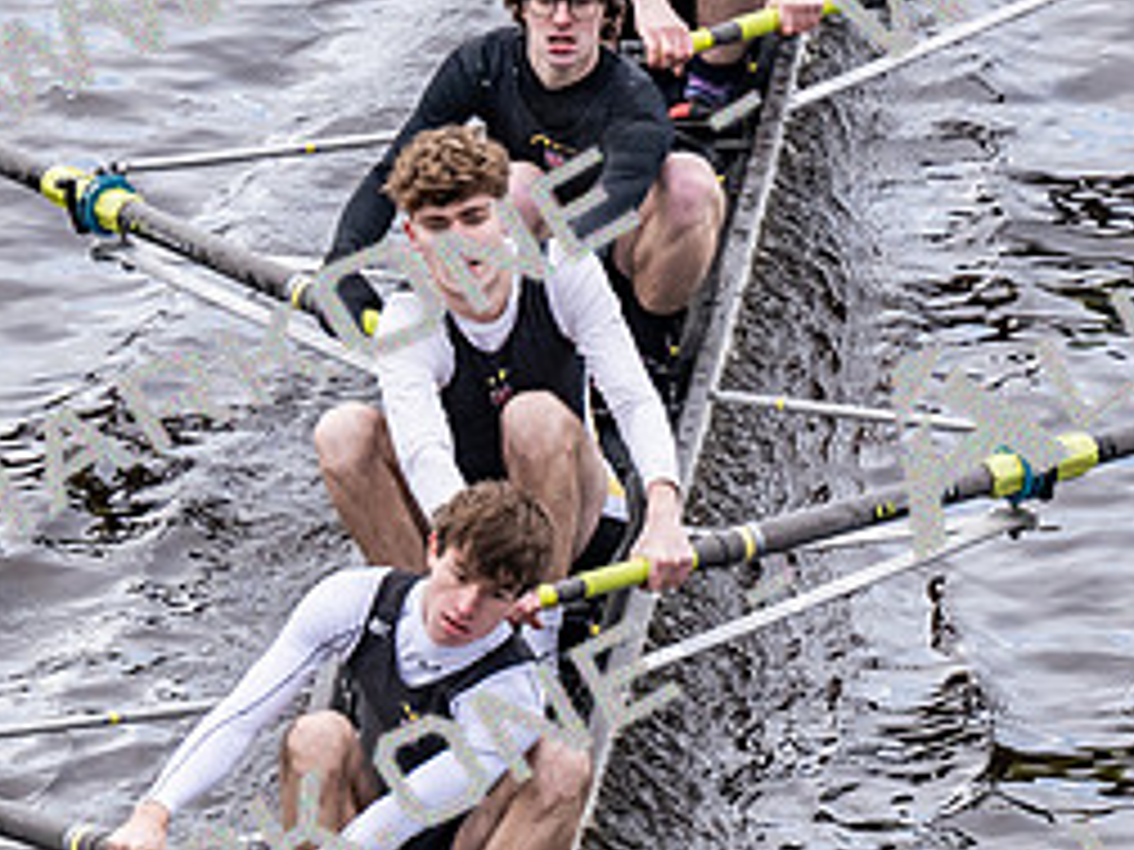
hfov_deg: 3.1
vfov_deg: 2.3
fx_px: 21195
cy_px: 135
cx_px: 504
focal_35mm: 647
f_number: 2.8
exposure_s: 1/2000
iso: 800
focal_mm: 195
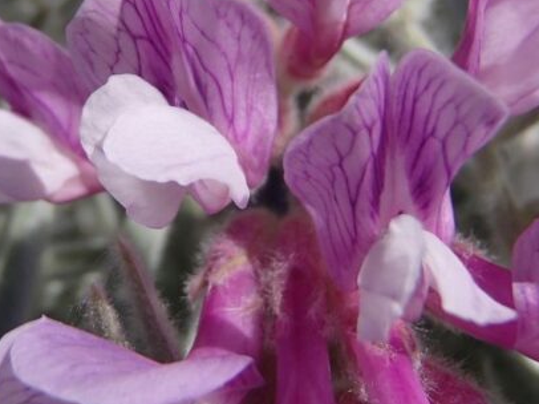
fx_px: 1089
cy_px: 94
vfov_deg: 20.8
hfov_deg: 27.6
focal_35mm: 70
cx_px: 178
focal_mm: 6.64
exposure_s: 1/200
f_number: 13
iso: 100
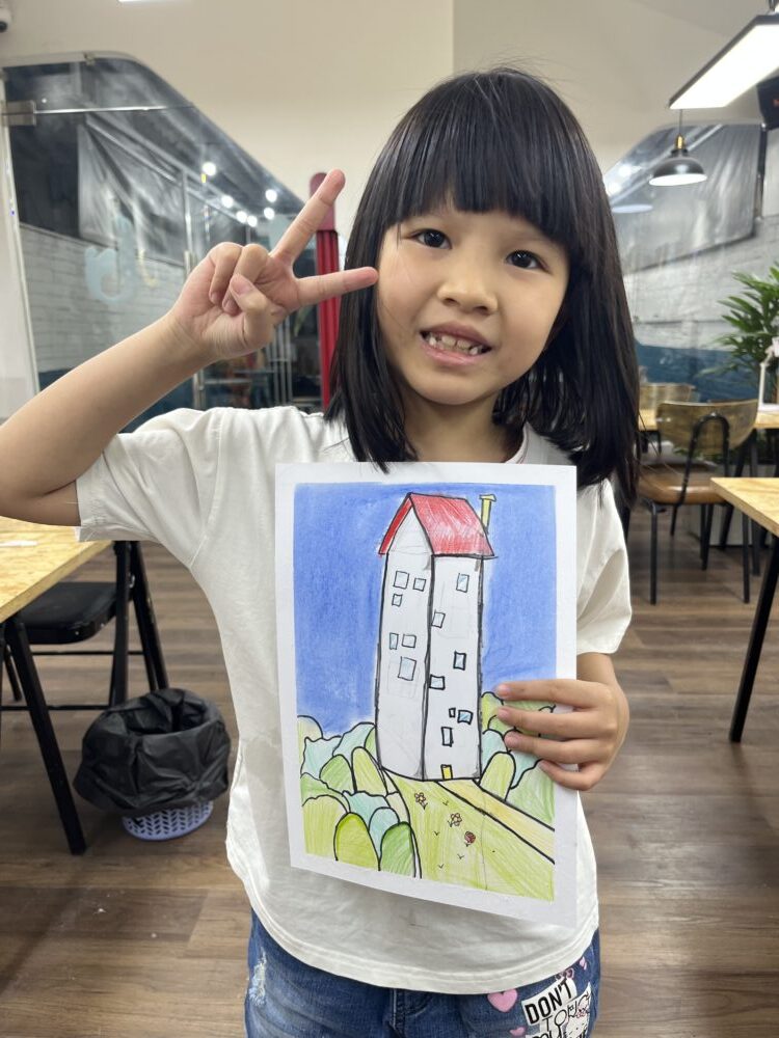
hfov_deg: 53.1
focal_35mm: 26
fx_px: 780
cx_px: 390
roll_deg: +1.2
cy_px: 519
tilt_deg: -13.9
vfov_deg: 67.3
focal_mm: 5.1
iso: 50
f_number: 1.6
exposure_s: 1/100
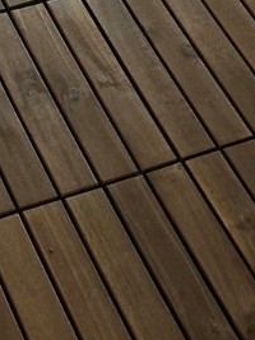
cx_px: 80
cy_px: -451
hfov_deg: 10.7
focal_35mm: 138
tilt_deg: -25.0
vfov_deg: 11.9
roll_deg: -2.5
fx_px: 1357
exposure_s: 1/120
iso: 160
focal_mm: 6.86
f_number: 1.78
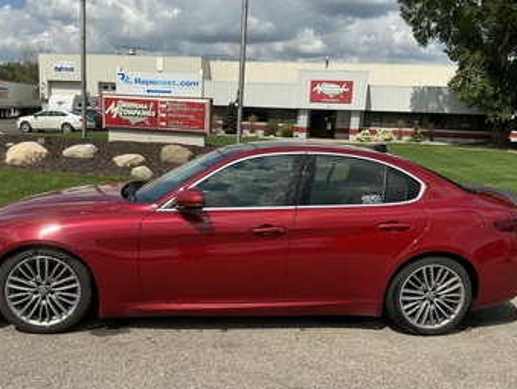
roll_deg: -1.9
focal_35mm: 33
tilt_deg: -12.2
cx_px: 239
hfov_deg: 55.2
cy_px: 224
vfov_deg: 42.9
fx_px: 493
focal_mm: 3
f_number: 1.8
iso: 25
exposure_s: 1/2538
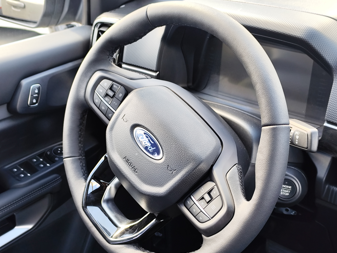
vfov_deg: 27.5
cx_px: 169
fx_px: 516
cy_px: 142
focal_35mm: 53
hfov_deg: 36.2
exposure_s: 1/33.3
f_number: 1.65
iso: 64
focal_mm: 6.19
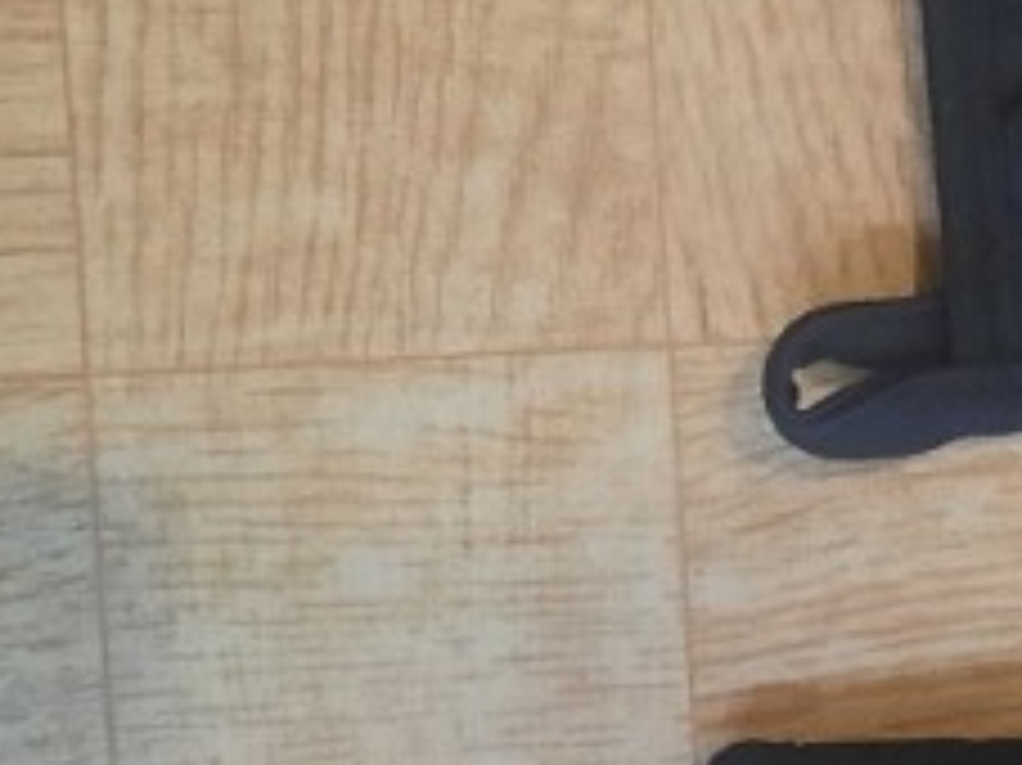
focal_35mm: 88
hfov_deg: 19.7
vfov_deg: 16.8
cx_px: 1477
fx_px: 2597
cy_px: 441
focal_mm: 4.6
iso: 640
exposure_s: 1/20
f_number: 2
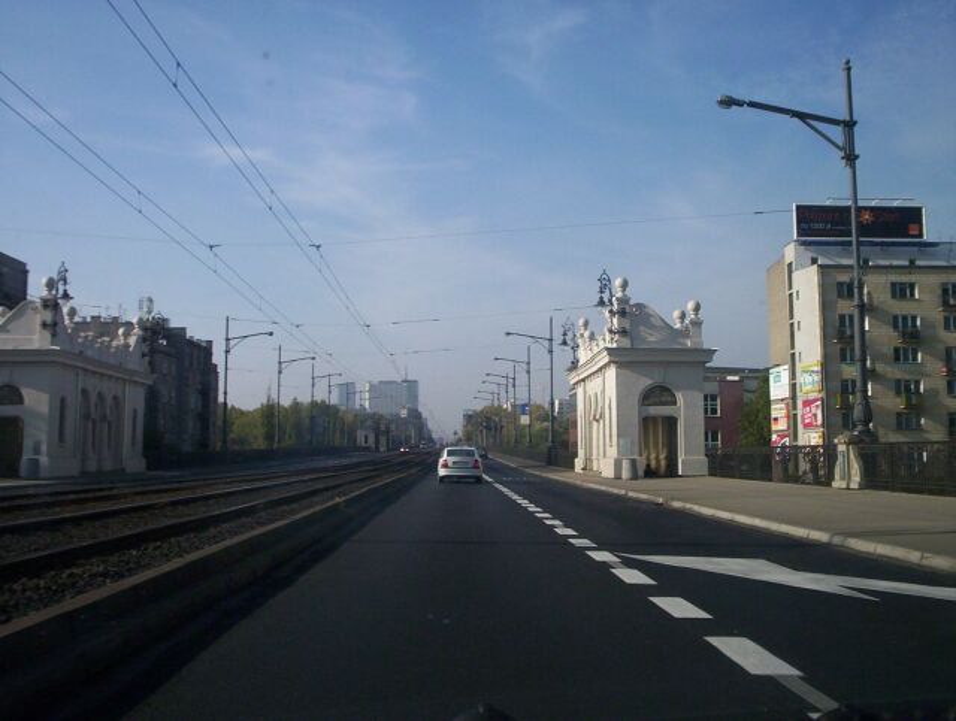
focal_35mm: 38
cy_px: 360
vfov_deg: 37.9
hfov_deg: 48.9
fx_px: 1052
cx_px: 478
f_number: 4.5
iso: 100
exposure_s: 1/894
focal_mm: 4.99
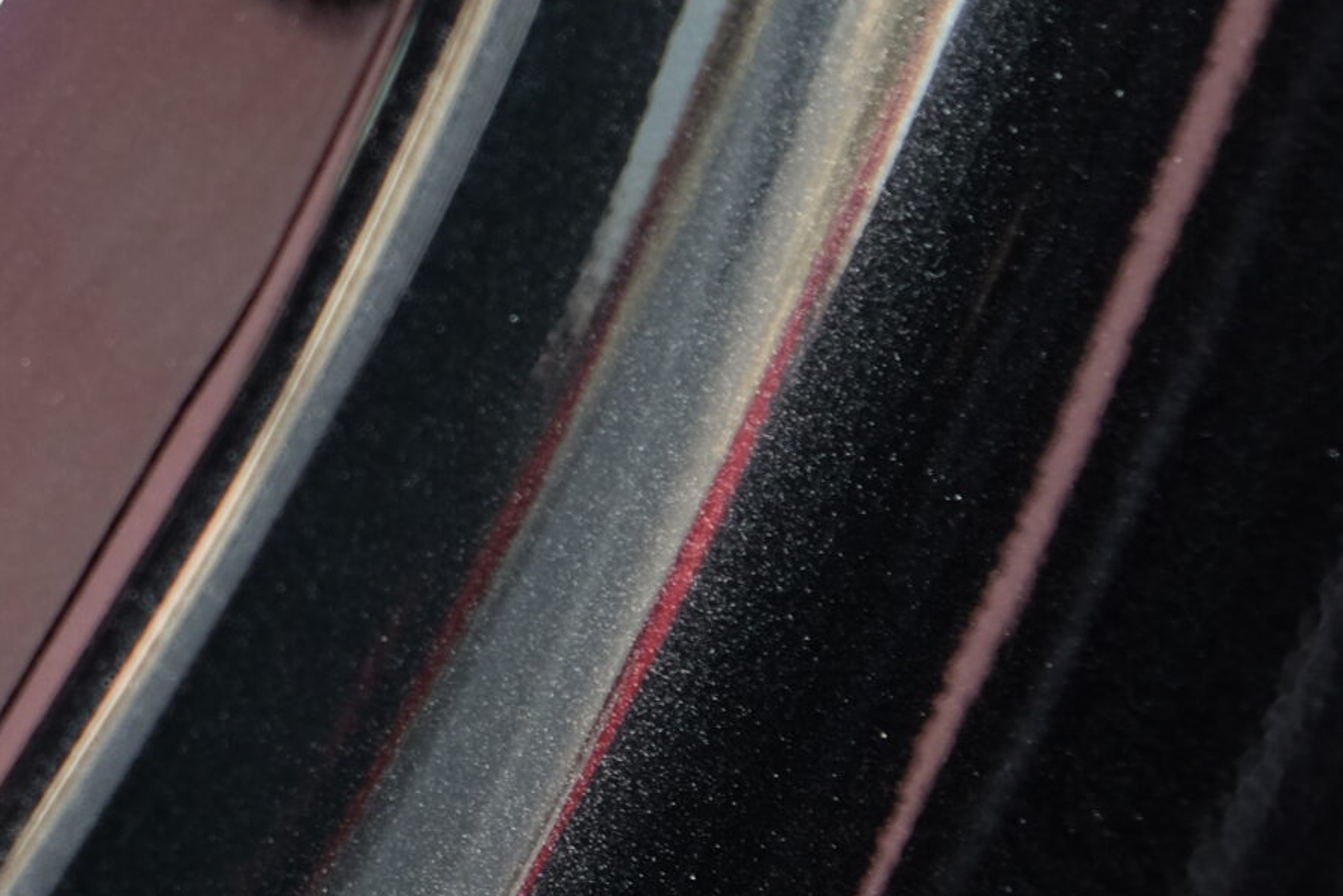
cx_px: -562
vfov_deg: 8.8
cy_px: 268
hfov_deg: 12.6
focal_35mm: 156
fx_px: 5820
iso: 400
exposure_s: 1/50
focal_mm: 35.8
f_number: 4
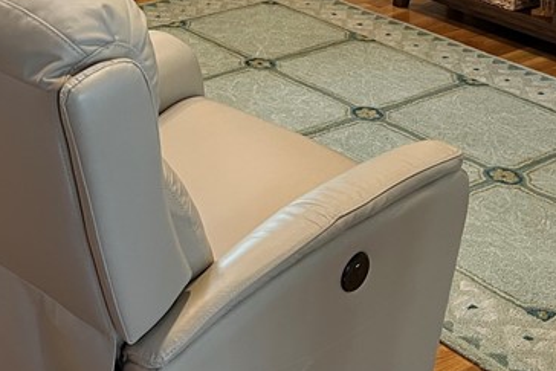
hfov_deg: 26.0
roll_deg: -0.5
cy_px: -124
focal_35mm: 76
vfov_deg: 16.8
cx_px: 82
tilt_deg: -13.8
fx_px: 1174
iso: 160
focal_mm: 5.7
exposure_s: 1/60
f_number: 1.5
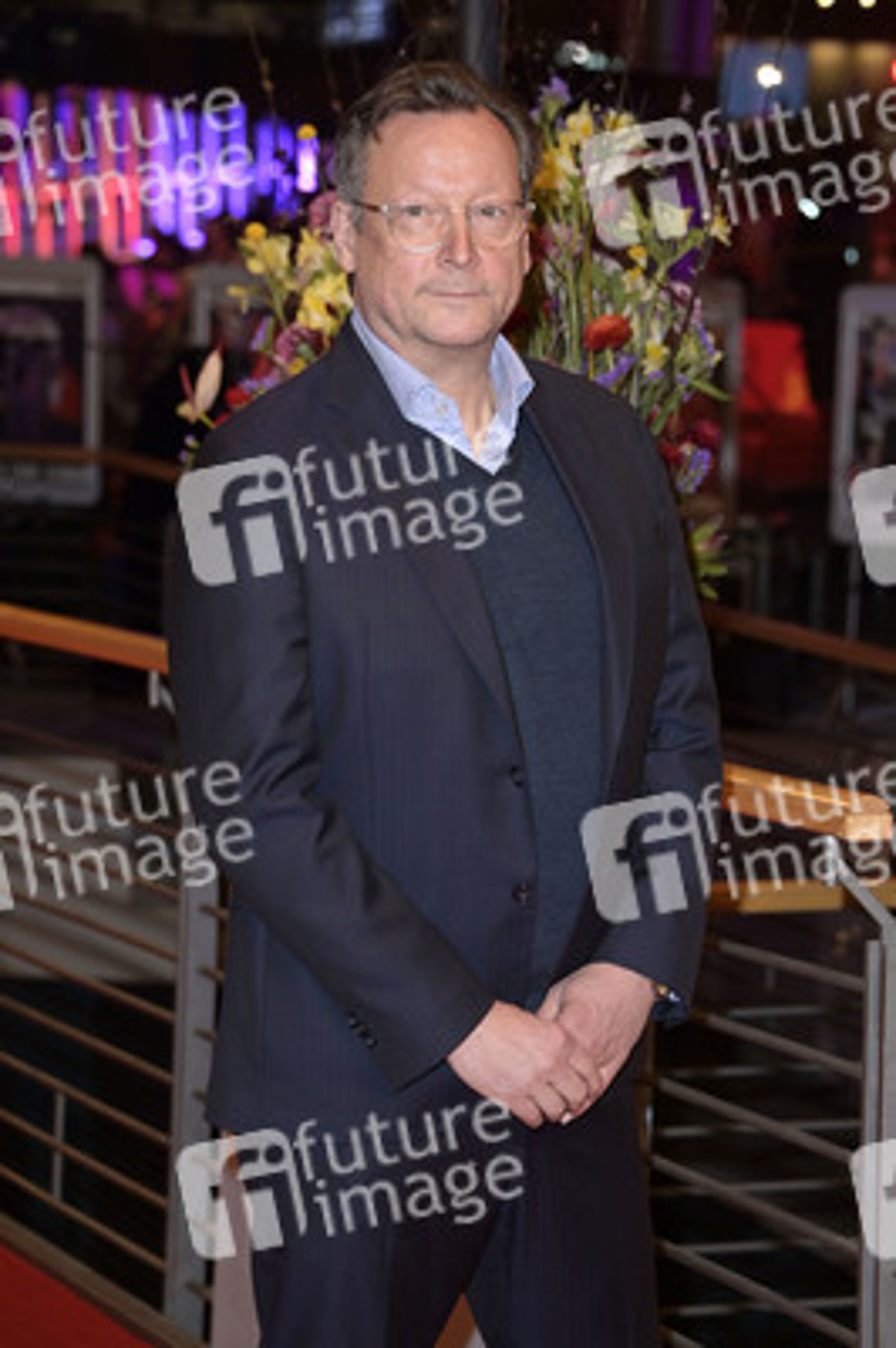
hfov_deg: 13.0
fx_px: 3926
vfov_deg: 19.5
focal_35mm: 105
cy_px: 674
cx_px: 448
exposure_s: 1/250
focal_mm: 105
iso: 1600
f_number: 5.6
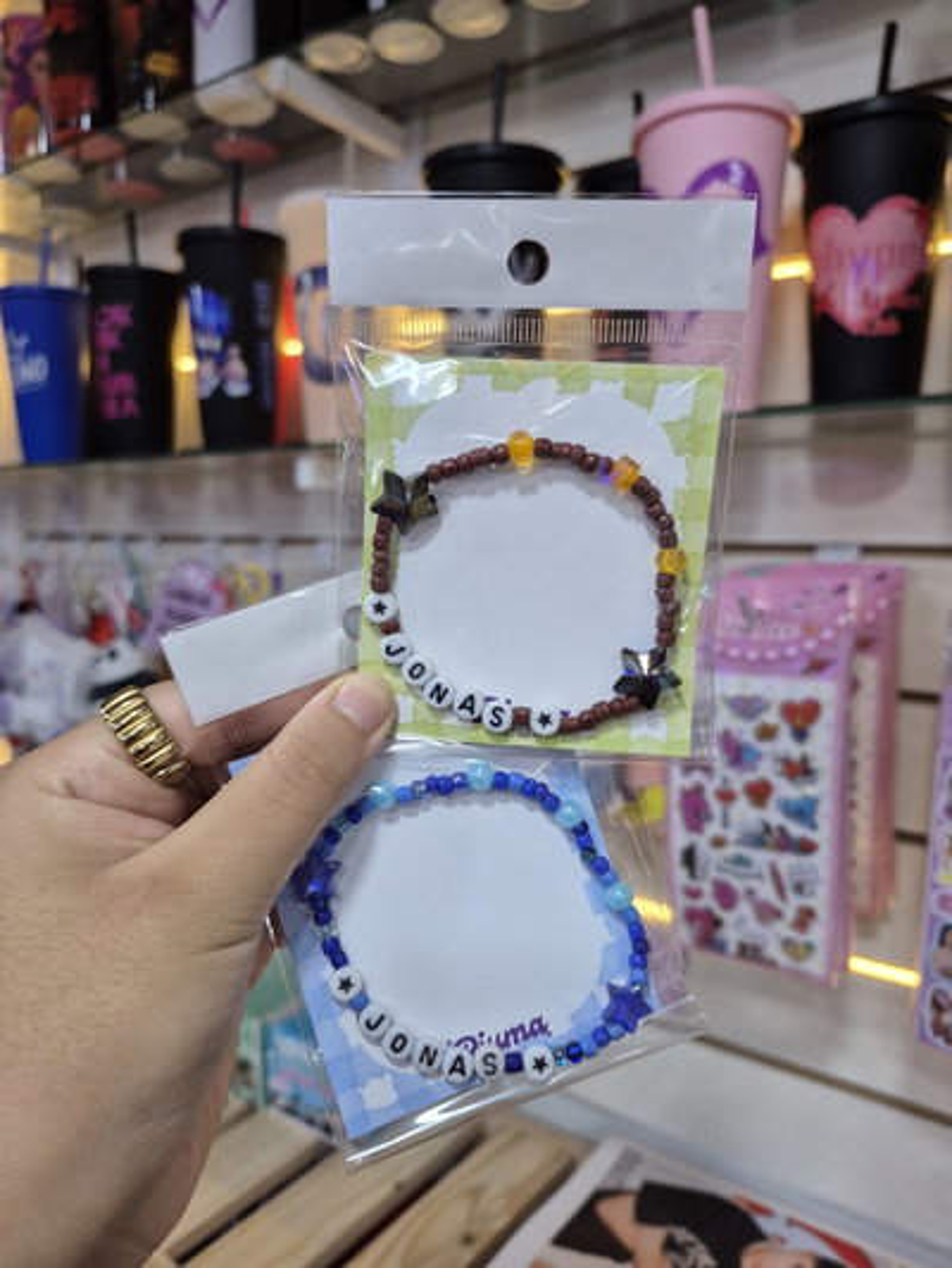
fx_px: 843
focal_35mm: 23
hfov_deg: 58.9
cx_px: 476
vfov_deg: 73.9
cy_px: 634
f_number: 1.8
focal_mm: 5.4
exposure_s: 1/100
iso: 200
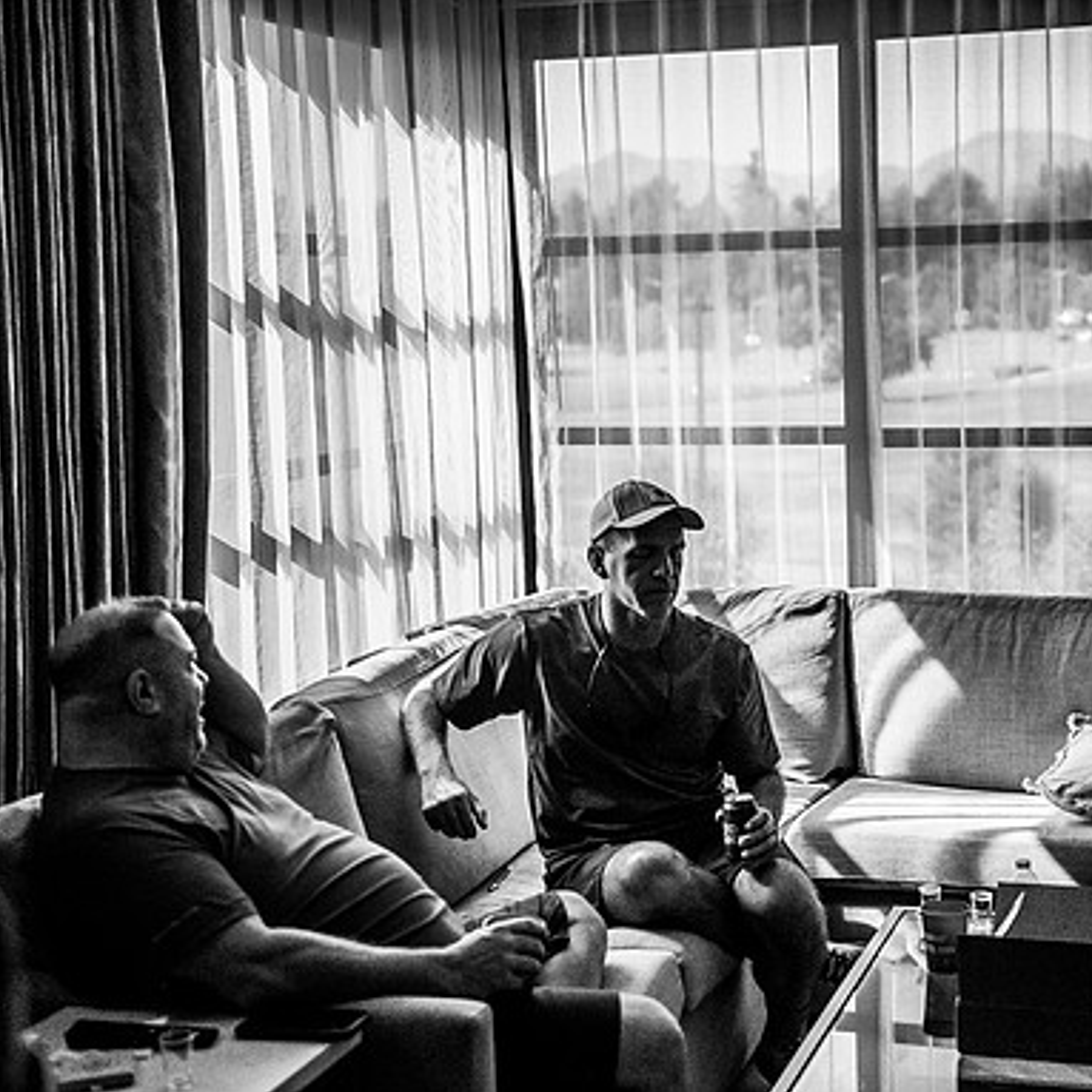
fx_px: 2070
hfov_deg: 29.3
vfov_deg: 29.6
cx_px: 747
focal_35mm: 58
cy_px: 543
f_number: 2.8
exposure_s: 1/5000
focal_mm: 45
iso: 1250
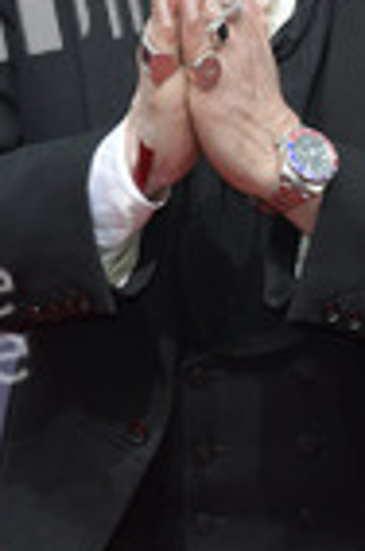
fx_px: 3454
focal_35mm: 226
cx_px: 252
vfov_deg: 9.1
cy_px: 167
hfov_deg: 6.0
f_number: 5.6
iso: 400
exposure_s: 1/250
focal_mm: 80
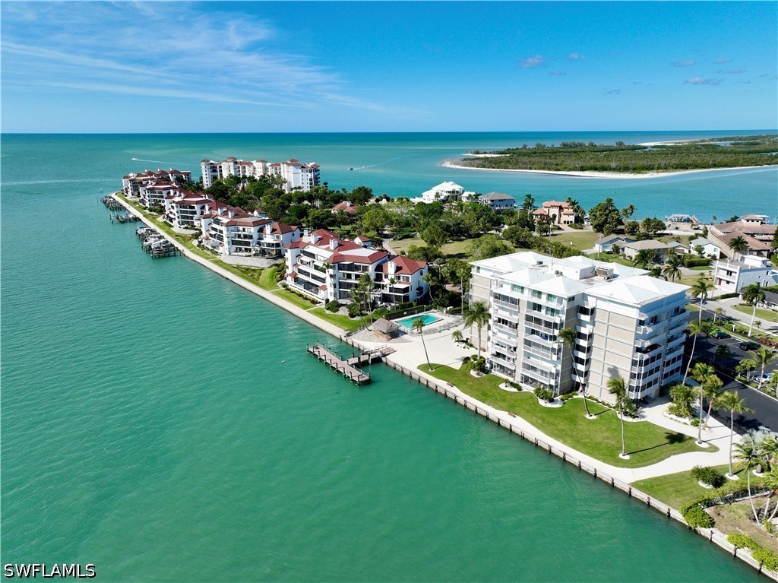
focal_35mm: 24
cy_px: 292
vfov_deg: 56.8
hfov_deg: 71.6
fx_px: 539
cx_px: 389
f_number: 2.8
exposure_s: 1/2500
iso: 120
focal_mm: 12.29
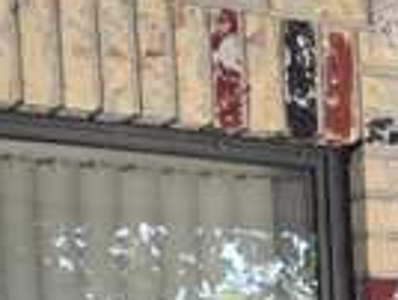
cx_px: 460
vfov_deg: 9.9
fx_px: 1578
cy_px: 639
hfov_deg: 14.0
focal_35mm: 137
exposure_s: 1/180
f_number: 1.7
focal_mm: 6.3
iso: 160
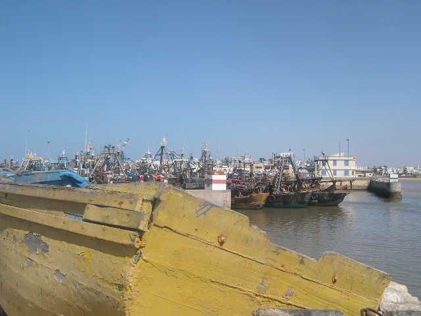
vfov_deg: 37.7
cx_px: 210
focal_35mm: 38
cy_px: 158
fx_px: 462
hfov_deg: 49.0
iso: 100
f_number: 7.6
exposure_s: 1/258
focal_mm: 8
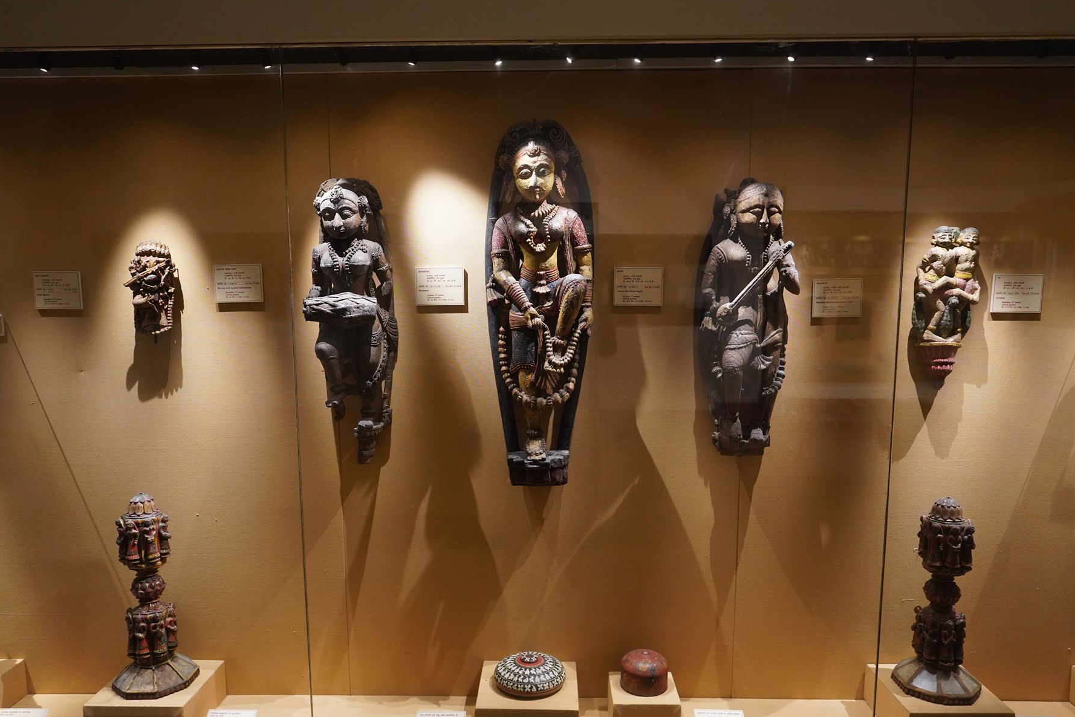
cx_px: 531
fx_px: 806
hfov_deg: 67.4
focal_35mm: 27
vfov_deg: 47.9
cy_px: 396
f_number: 3.5
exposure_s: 1/80
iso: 3200
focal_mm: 24
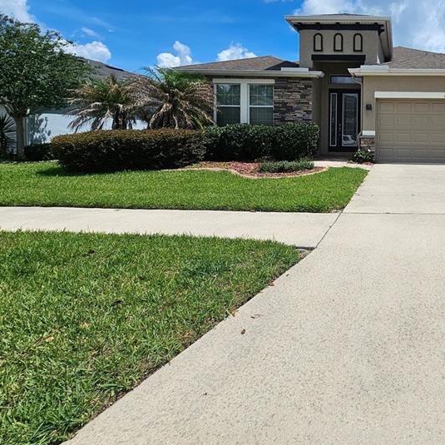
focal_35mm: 22
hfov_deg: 60.6
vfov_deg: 67.7
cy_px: 147
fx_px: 320
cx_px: 388
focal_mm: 2.2
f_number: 2.2
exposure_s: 1/5758
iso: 50
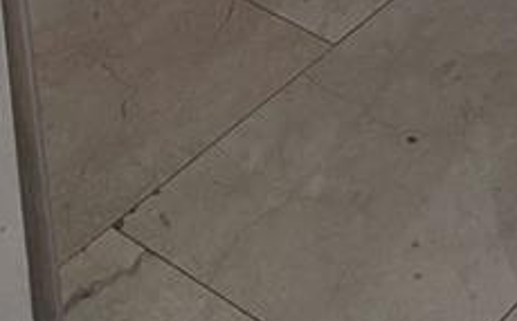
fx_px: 1871
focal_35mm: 133
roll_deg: -1.1
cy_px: -938
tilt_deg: -9.9
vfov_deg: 7.3
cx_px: 793
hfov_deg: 14.6
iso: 200
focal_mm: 6.76
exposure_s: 1/207
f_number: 1.78
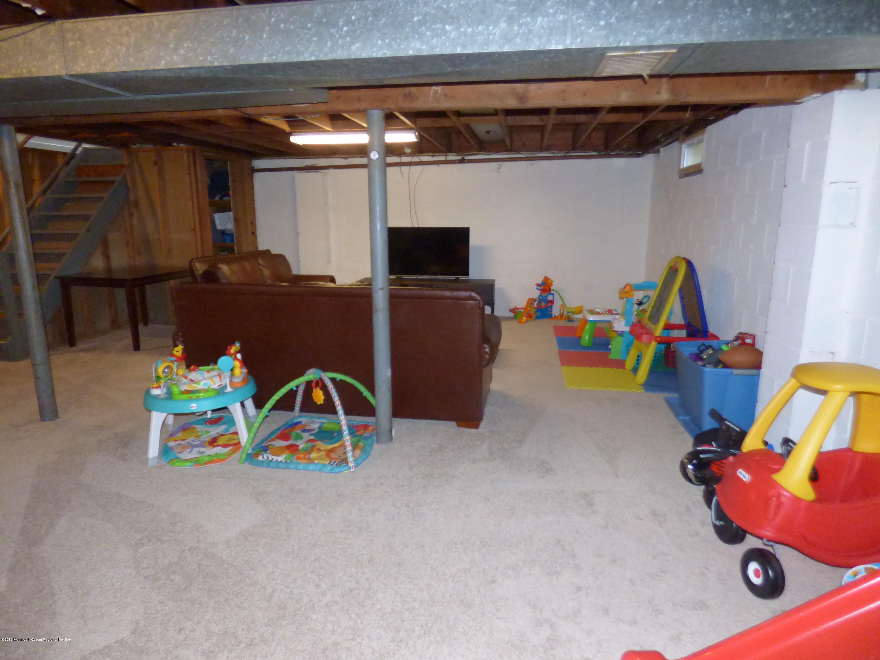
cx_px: 440
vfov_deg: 66.0
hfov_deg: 81.7
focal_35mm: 20
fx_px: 508
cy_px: 330
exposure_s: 1/50
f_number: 2.8
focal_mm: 3.58
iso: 800
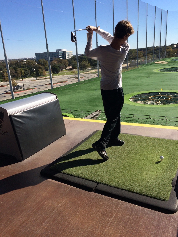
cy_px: 118
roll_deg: +6.3
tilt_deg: -23.2
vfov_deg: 61.7
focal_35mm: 29
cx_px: 89
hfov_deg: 48.2
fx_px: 199
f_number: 2.2
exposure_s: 1/2053
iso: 32
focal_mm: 4.15
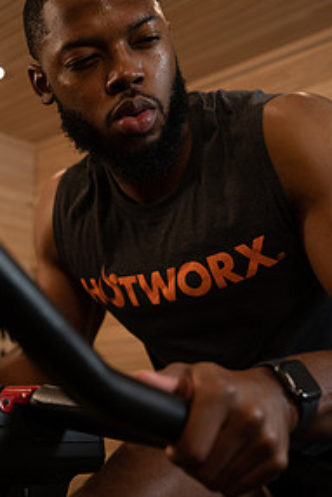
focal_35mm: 55
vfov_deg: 36.2
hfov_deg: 24.4
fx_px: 760
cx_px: 94
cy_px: 252
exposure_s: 1/160
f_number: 2.8
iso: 400
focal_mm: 35
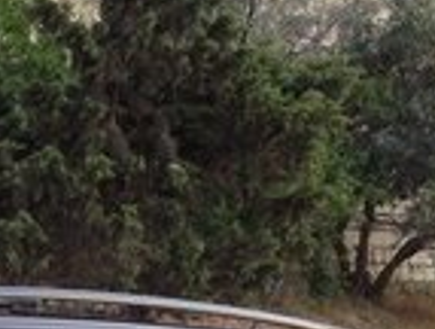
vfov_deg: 8.9
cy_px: 562
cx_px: -368
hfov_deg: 11.3
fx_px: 2028
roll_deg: -1.2
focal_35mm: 161
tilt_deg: -7.3
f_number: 2.4
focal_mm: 4.28
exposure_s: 1/120
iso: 50
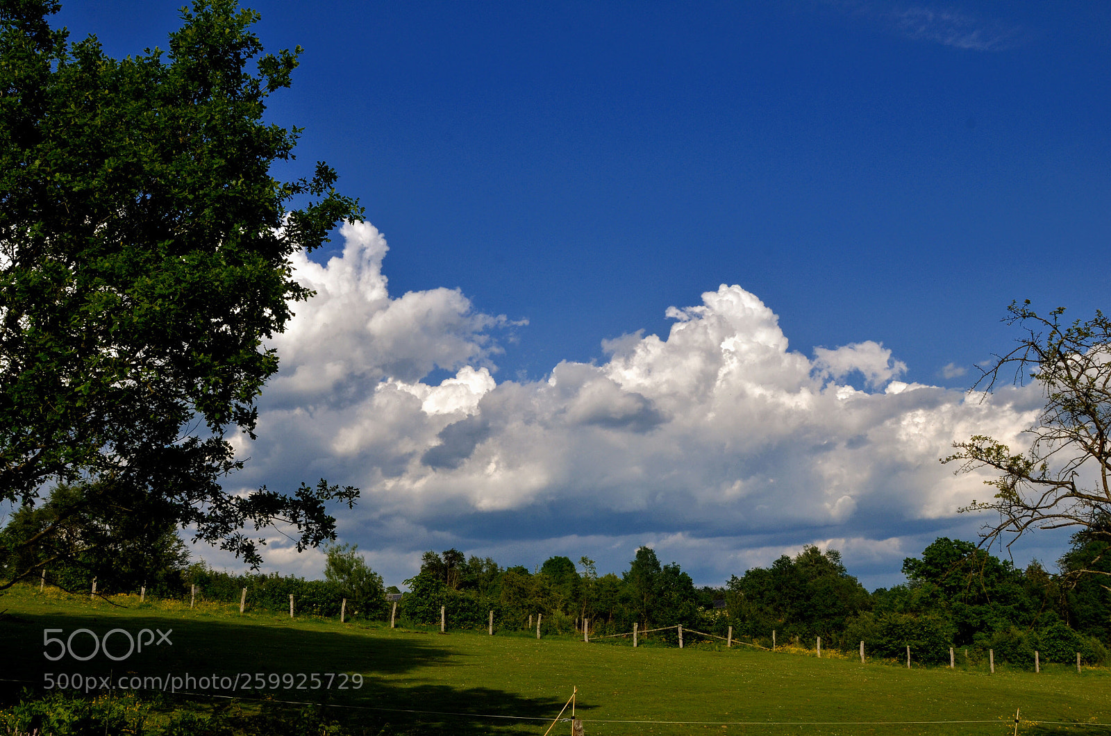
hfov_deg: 53.2
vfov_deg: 36.7
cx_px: 556
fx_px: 1109
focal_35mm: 36
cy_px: 368
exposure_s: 1/640
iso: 250
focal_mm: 24
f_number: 14
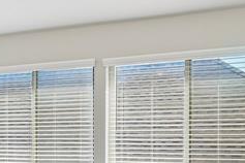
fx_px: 470
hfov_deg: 27.3
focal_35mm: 69
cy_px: 136
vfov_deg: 19.5
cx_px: -8
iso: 125
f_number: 8
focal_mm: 16
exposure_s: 1/30
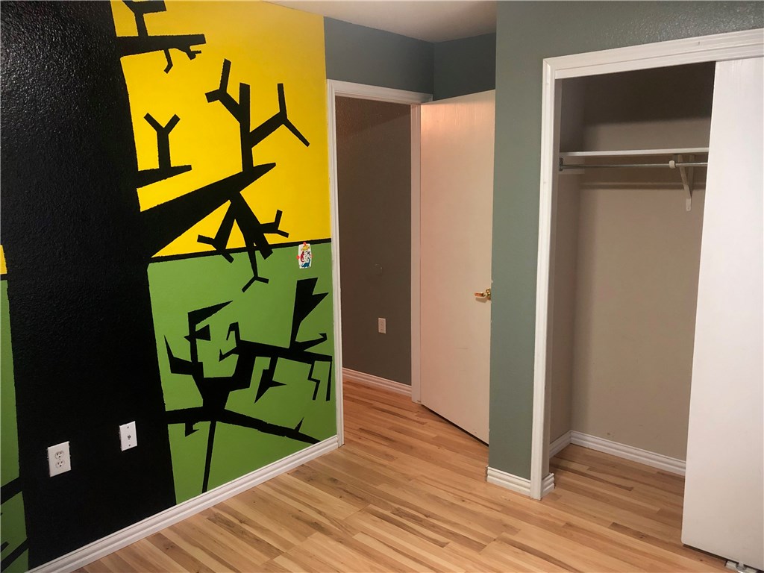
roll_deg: +0.9
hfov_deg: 63.4
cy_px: 286
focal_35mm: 28
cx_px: 382
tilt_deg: -10.3
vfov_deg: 49.7
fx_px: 618
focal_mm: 4
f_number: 1.8
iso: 100
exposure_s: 1/11
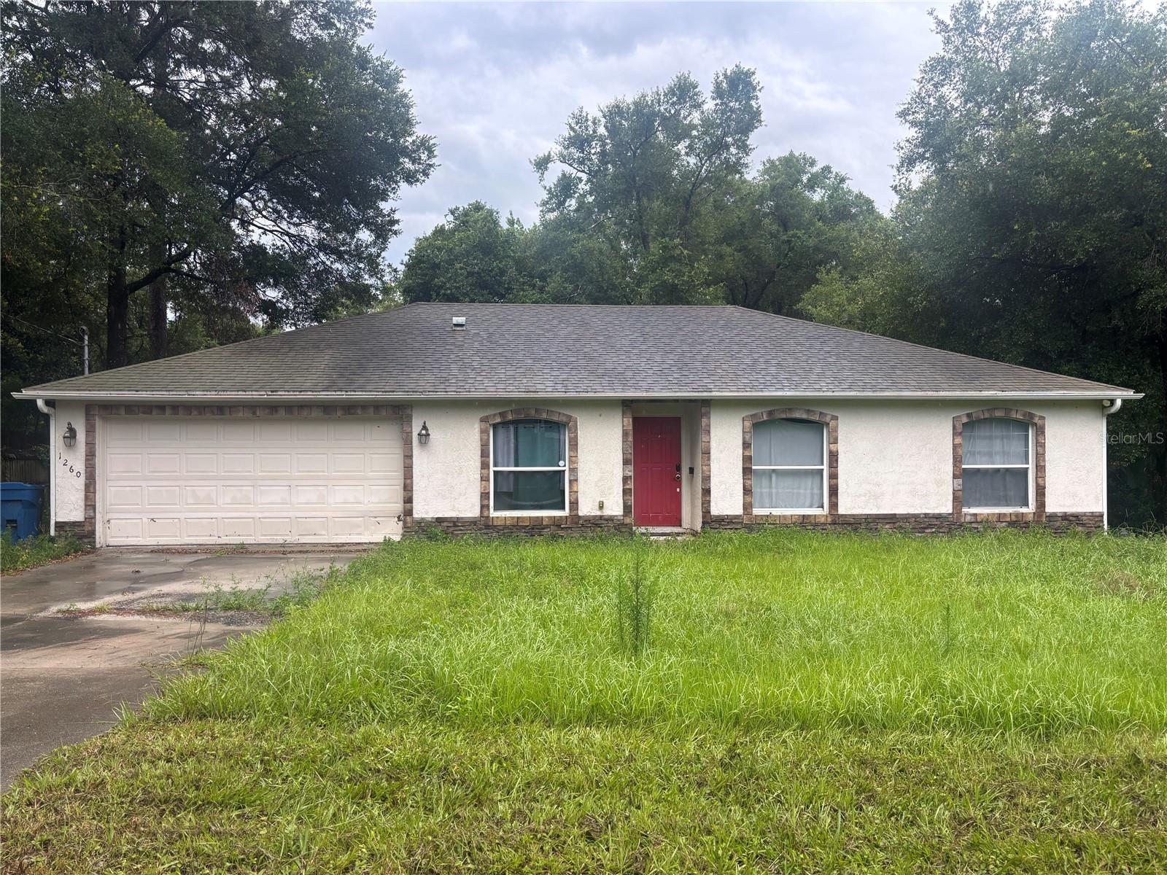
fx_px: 877
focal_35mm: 26
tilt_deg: -0.3
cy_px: 438
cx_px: 584
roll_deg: +0.1
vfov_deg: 53.1
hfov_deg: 67.3
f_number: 1.6
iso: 40
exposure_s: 1/214
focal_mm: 5.96
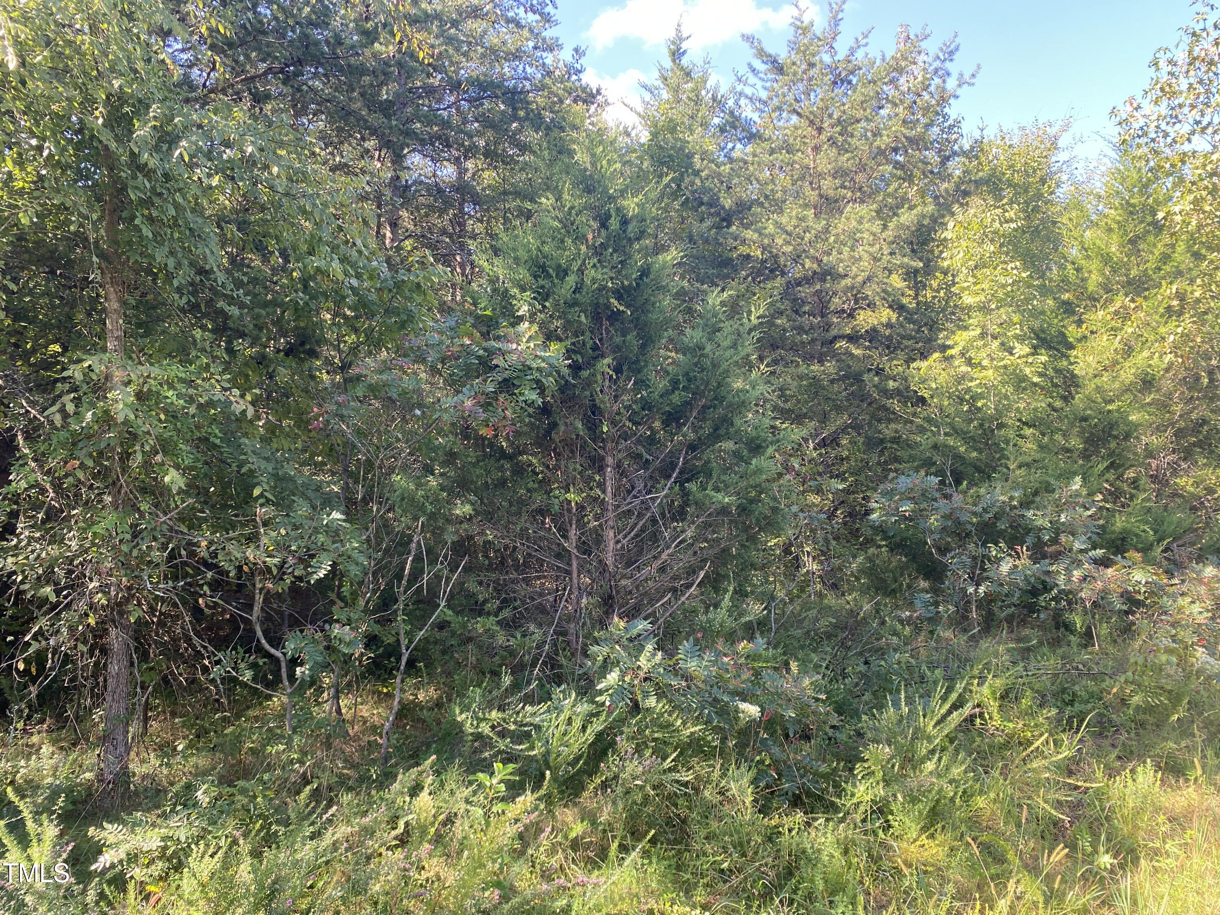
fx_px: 916
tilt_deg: +1.5
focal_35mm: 26
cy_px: 458
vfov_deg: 53.1
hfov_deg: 67.3
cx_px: 610
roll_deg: +2.8
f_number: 1.8
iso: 32
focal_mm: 4.25
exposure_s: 1/124
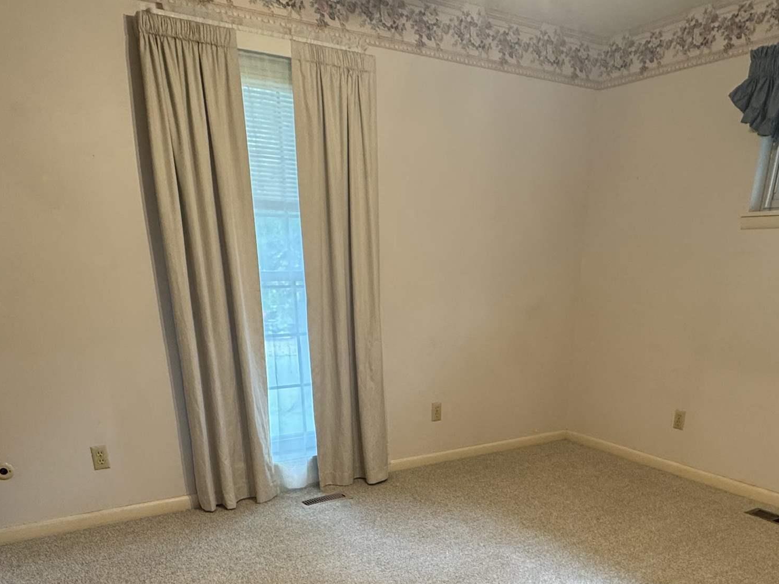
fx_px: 653
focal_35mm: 29
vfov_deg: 43.3
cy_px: 546
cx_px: 435
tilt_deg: -25.6
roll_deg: -0.9
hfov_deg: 61.5
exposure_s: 1/60
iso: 320
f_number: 2.2
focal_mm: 2.22
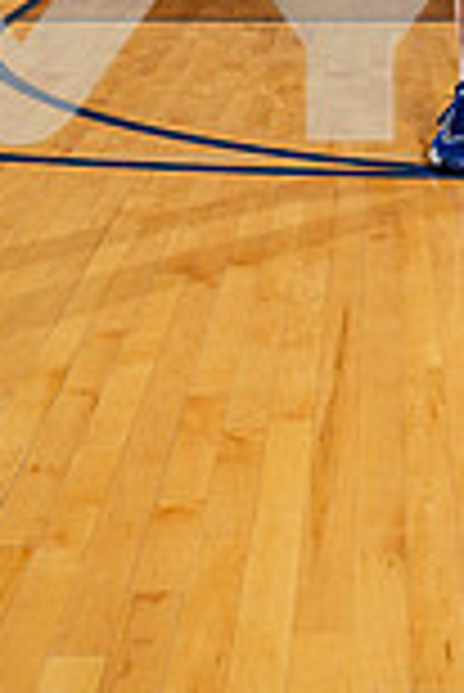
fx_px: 1524
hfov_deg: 16.9
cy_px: -310
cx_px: 469
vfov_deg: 21.9
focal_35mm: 79
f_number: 4
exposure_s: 1/250
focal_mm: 27
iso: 250
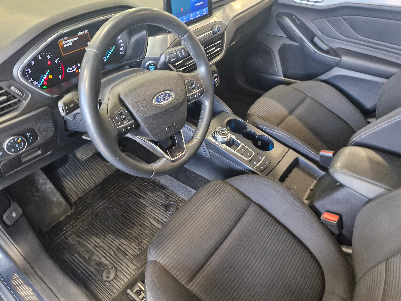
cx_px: 200
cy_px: 150
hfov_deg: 73.9
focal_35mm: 23
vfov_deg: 58.9
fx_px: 266
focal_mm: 5.54
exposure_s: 1/50
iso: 640
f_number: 1.8
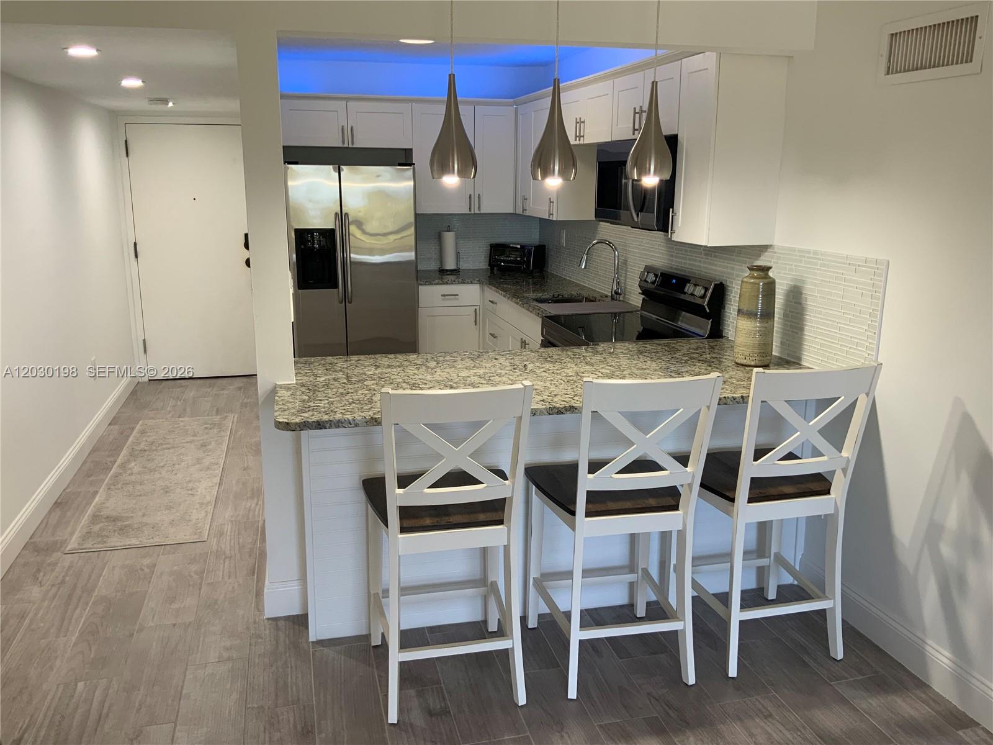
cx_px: 496
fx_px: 832
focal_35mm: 29
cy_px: 372
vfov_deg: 48.2
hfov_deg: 61.7
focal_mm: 3
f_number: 1.8
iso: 50
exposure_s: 1/60
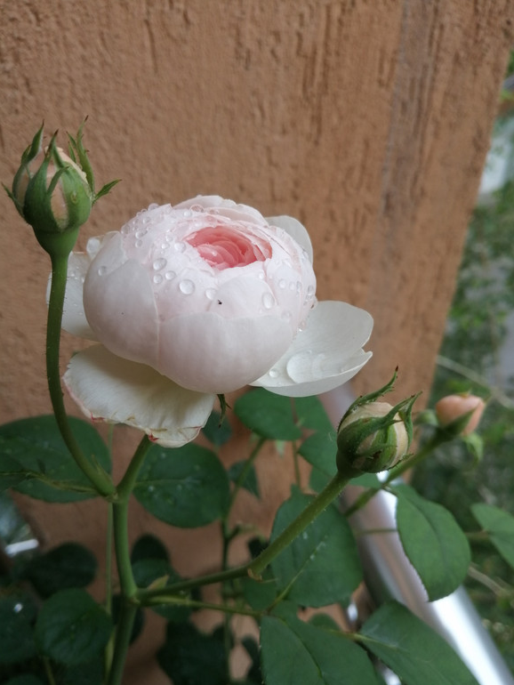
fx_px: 534
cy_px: 355
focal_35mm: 27
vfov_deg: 65.3
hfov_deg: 51.4
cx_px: 264
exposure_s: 1/267
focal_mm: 3.62
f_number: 1.8
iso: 50
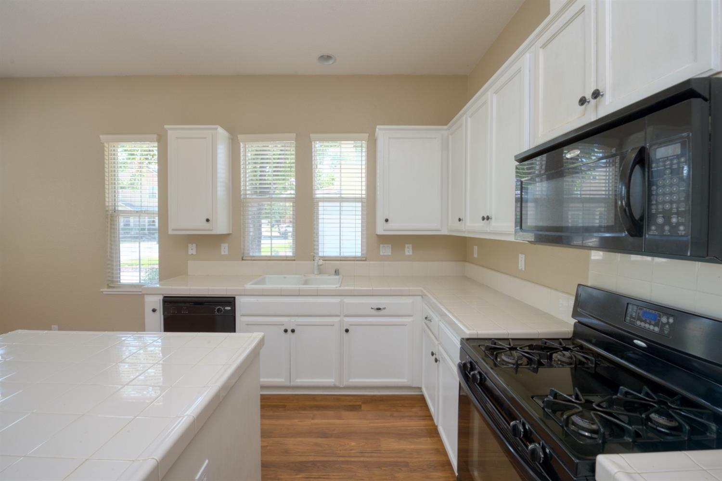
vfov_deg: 81.2
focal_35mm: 14
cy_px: 240
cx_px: 361
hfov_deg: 104.3
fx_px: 281
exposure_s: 1/25
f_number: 10
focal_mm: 14
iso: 400
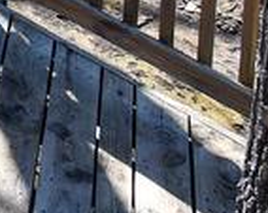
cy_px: -221
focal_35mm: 122
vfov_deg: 11.3
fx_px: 966
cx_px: -617
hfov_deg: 9.9
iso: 160
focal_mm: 12
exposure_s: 1/250
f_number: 8
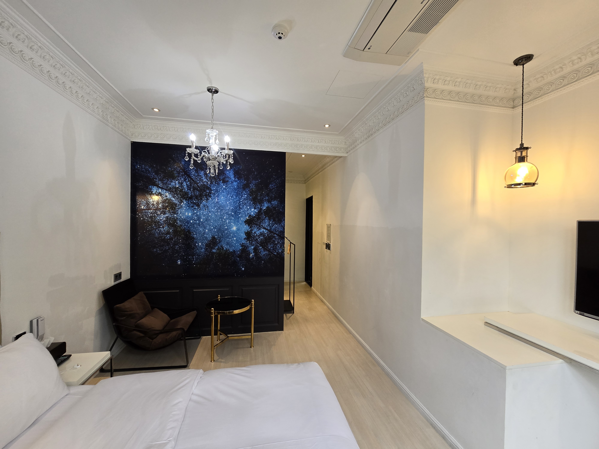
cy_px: 224
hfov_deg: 106.2
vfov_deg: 89.9
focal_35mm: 13
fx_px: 225
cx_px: 300
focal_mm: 2.2
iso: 160
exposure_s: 1/60
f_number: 2.2
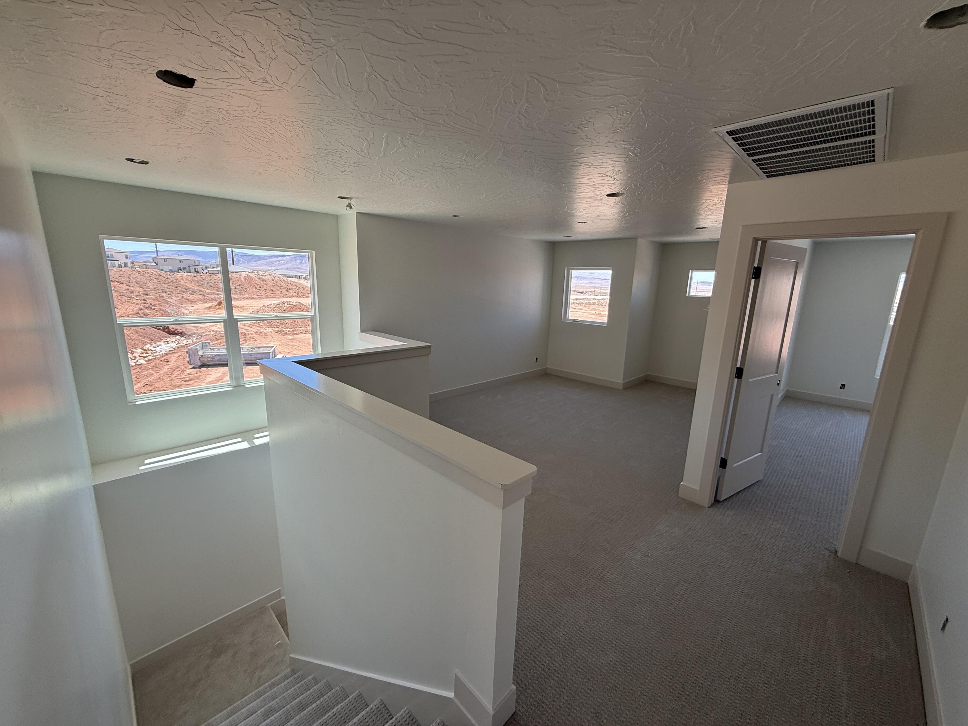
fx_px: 391
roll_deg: -1.4
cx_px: 484
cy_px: 363
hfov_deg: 102.1
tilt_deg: -11.0
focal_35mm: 14
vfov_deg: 85.7
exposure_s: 1/205
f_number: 2.2
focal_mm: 2.22
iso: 64
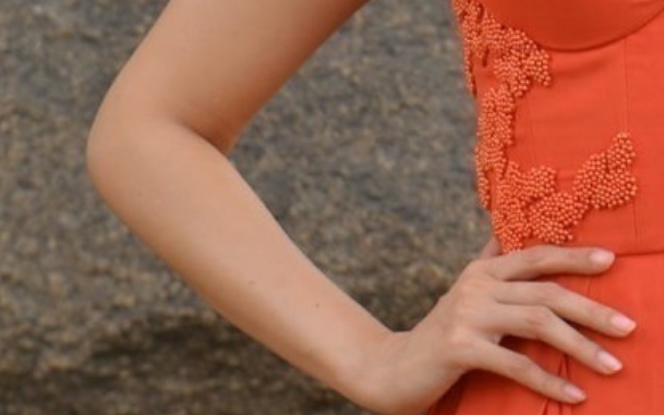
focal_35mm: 404
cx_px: 760
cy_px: 148
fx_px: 7311
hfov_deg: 5.2
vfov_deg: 3.3
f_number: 5.6
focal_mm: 110
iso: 500
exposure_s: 1/125
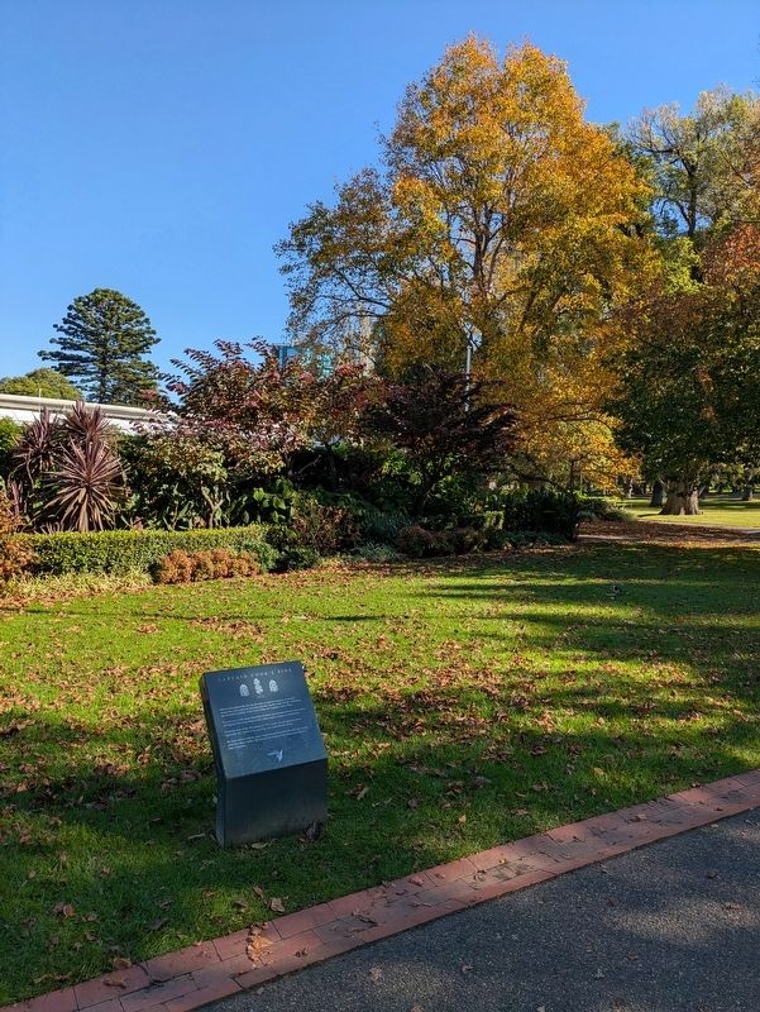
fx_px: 731
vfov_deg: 69.4
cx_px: 380
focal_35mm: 25
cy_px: 506
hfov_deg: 54.9
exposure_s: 1/1076
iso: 48
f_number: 1.89
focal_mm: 5.43
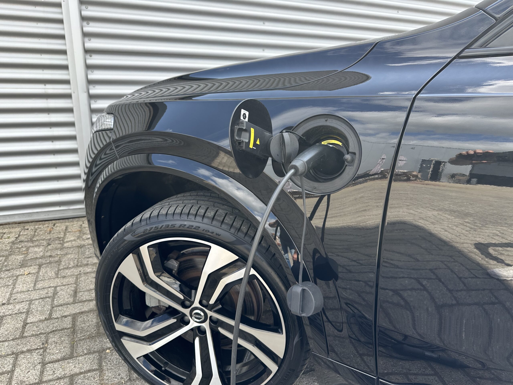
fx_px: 356
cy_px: 192
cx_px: 256
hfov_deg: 71.6
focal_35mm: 24
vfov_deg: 56.8
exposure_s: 1/521
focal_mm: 6.86
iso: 80
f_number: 1.78
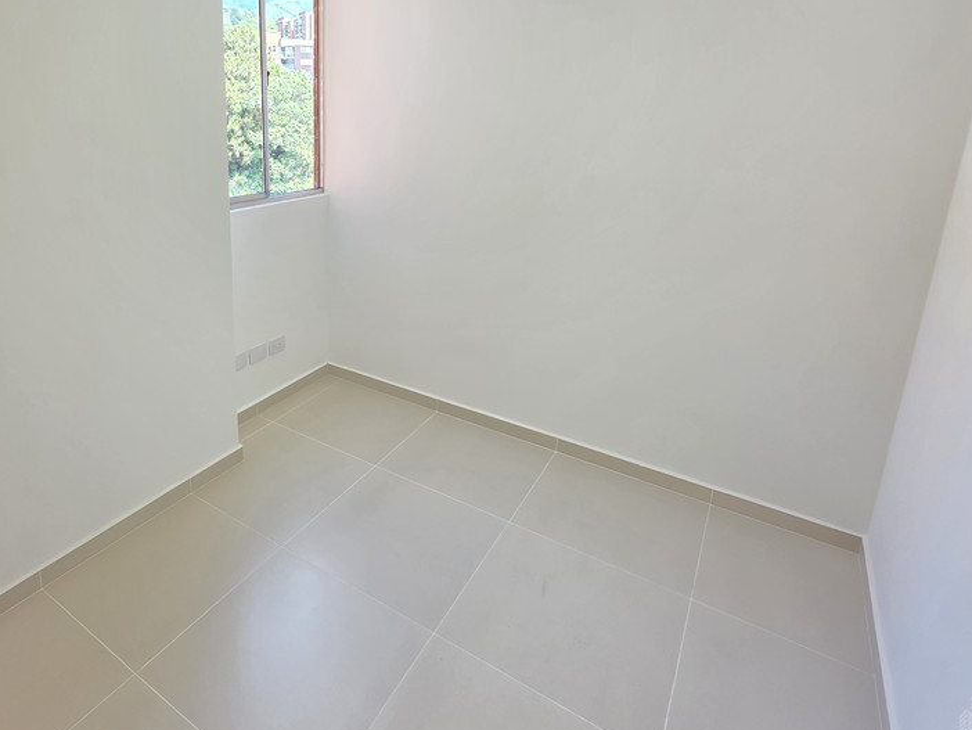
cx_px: 359
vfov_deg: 64.9
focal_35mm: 20
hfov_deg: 80.1
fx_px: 562
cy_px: 269
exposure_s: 1/120
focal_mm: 2.2
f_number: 1.9
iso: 160
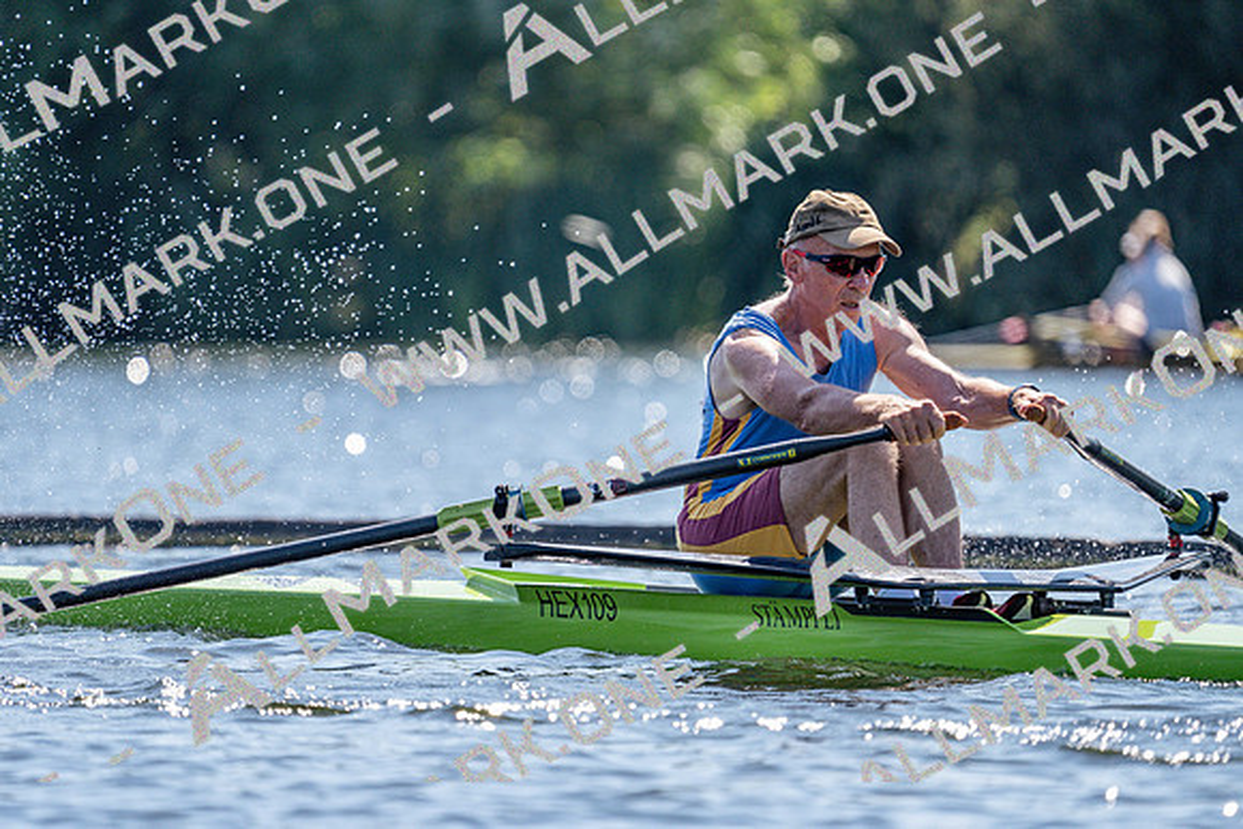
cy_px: 414
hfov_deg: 4.2
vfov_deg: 2.8
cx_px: 622
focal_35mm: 493
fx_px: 17025
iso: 320
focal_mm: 493
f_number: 6.3
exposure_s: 1/1600
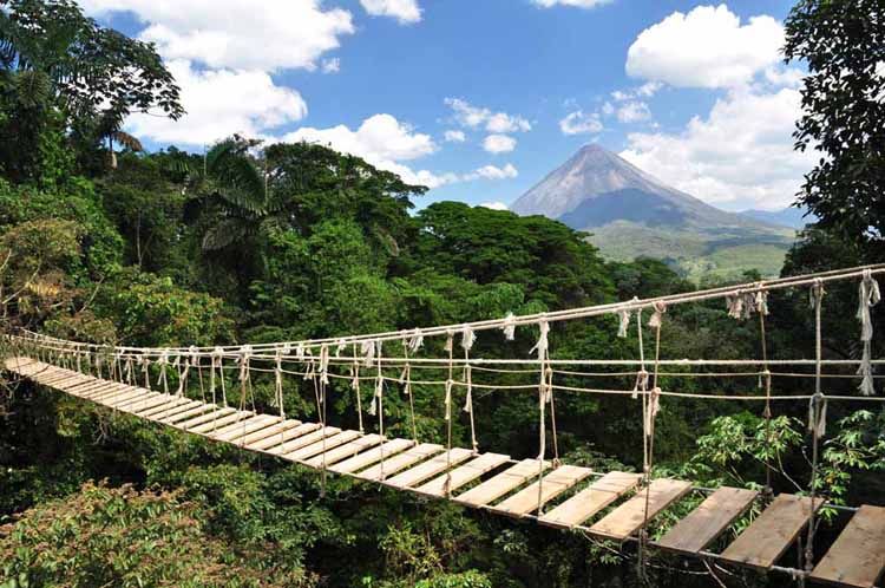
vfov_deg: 47.8
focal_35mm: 27
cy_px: 294
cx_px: 442
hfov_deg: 67.4
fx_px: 663
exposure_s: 1/160
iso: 200
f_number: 6.3
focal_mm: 18
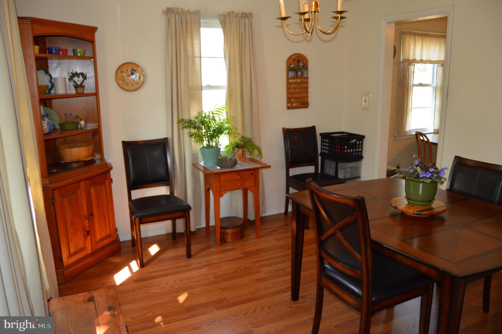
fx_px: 376
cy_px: 167
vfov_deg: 47.8
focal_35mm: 27
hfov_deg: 67.4
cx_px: 251
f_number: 4
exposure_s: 1/60
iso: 400
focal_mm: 18
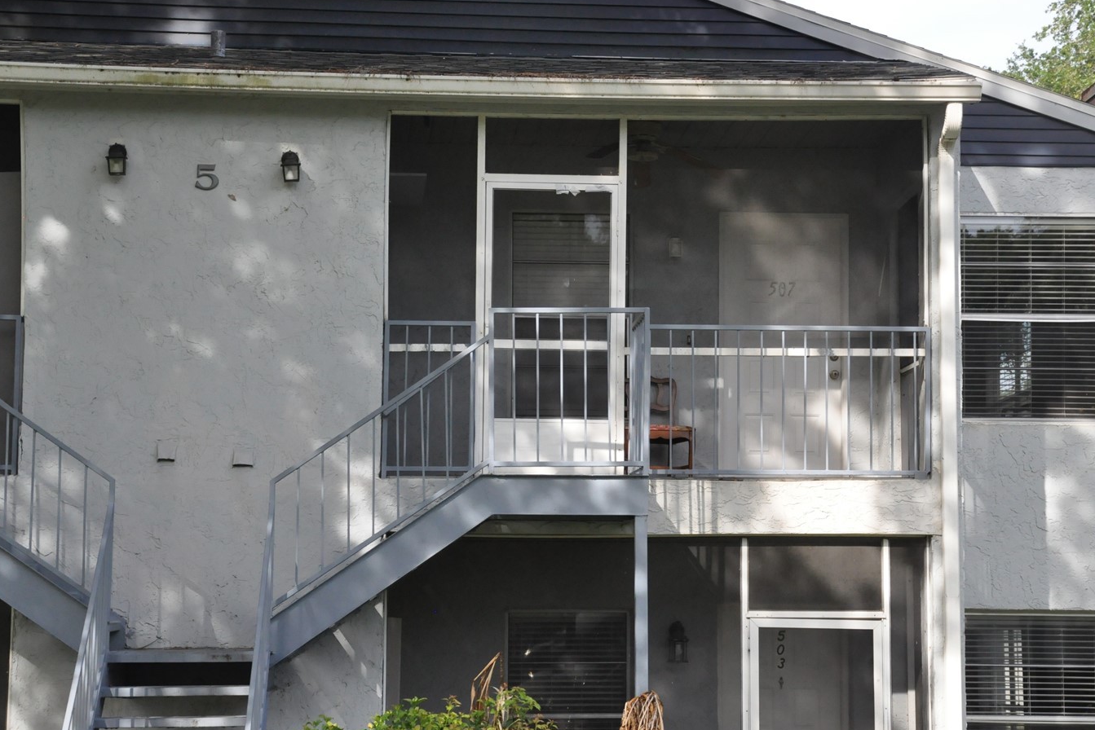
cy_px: 399
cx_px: 620
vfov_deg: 15.0
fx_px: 2768
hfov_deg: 22.4
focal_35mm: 91
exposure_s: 1/2000
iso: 1250
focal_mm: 48
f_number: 7.1
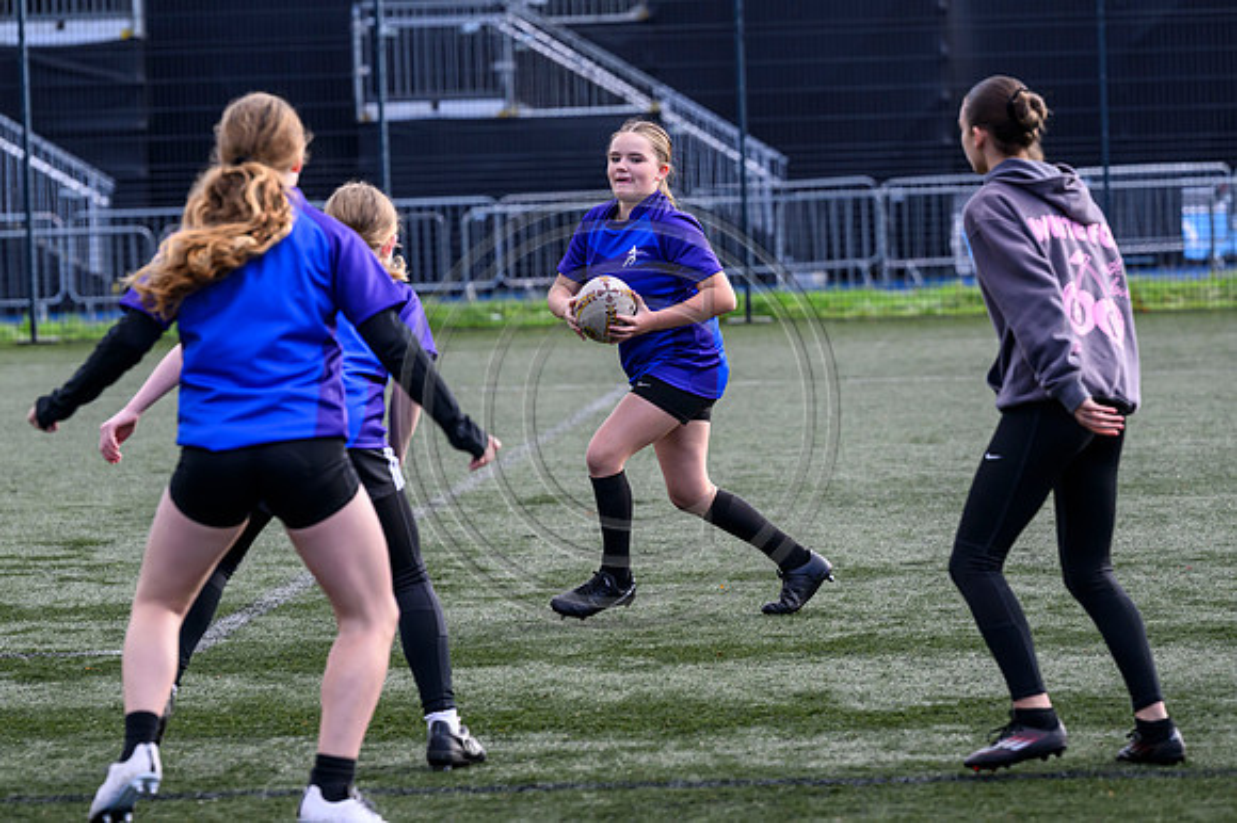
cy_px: 374
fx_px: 5986
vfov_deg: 7.9
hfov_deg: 11.8
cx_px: 674
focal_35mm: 174
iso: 1600
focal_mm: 160
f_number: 4.5
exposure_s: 1/1600
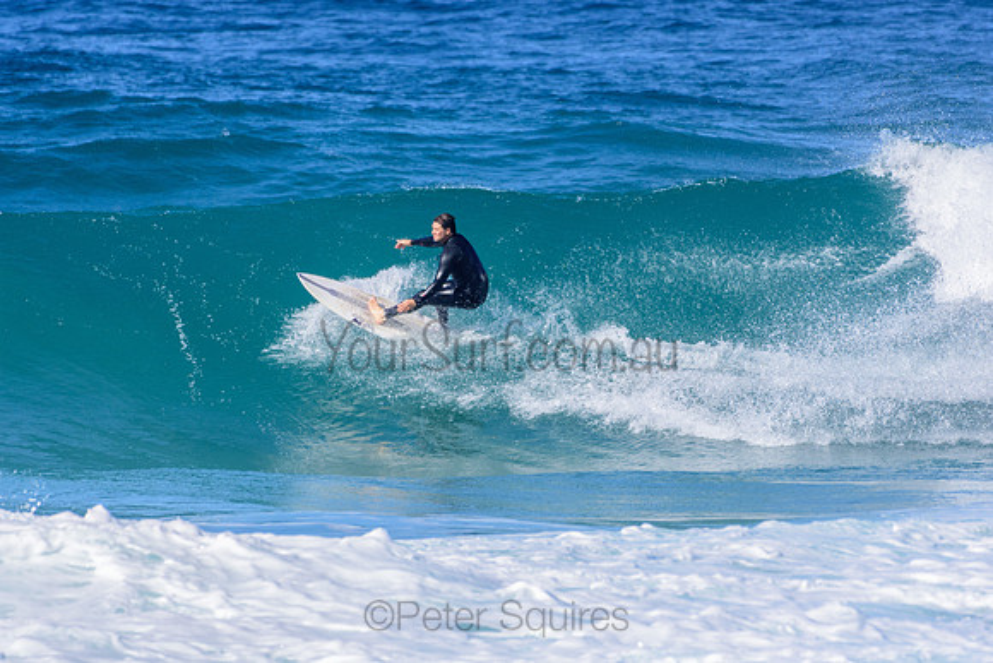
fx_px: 20691
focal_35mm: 750
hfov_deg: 2.7
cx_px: 496
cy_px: 332
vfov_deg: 1.8
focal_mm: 500
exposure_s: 1/2000
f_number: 5.6
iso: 320
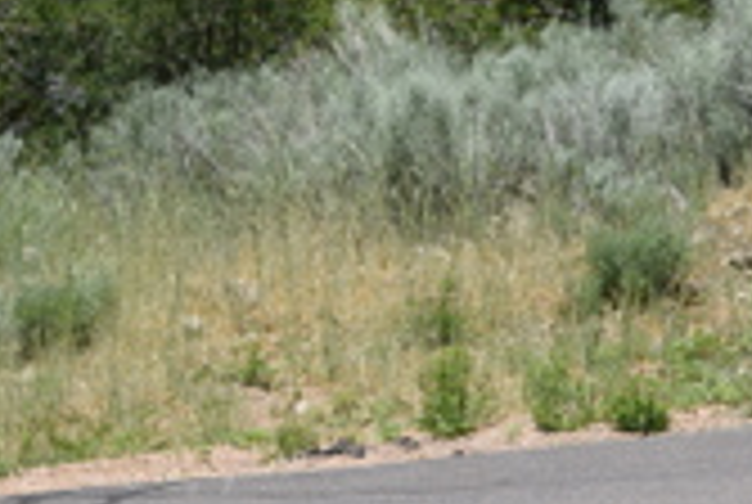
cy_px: -414
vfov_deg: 5.6
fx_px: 5043
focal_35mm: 241
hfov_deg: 8.4
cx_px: 1103
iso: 200
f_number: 11
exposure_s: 1/500
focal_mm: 42
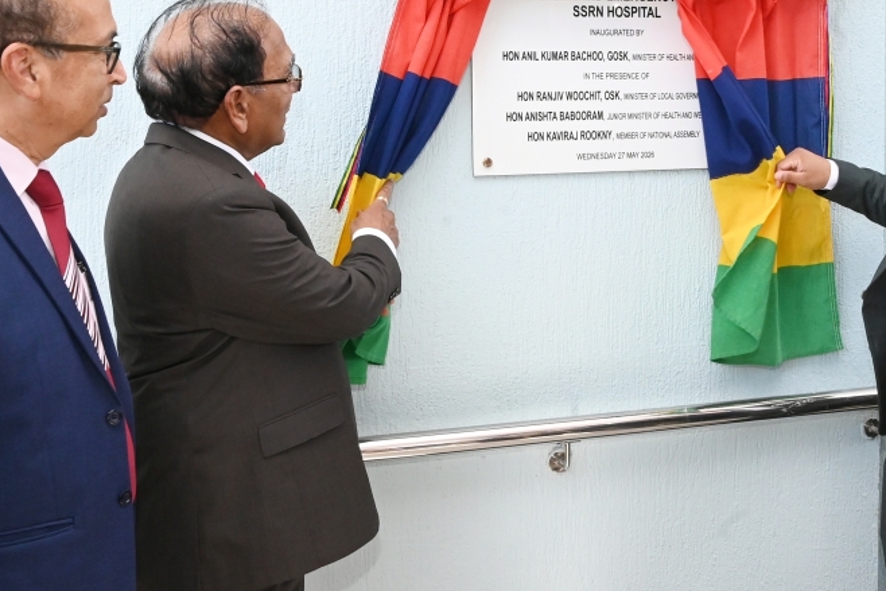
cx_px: 586
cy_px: 246
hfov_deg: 28.7
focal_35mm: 70
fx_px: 1723
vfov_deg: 19.5
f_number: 13
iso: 3200
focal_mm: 45
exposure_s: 1/160
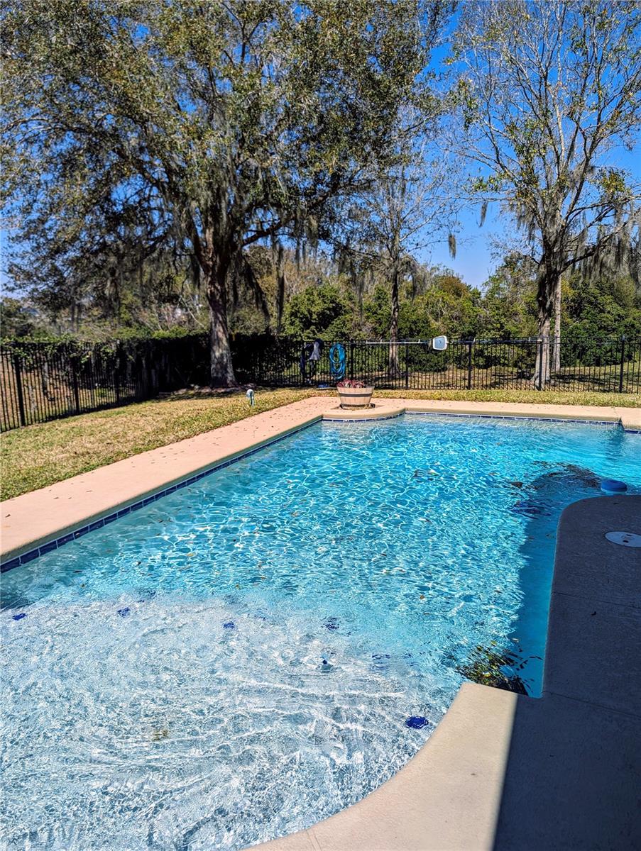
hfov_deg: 56.9
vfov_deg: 71.5
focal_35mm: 24
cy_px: 426
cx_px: 320
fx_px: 591
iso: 19
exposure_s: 1/1212
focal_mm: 6.9
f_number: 1.68
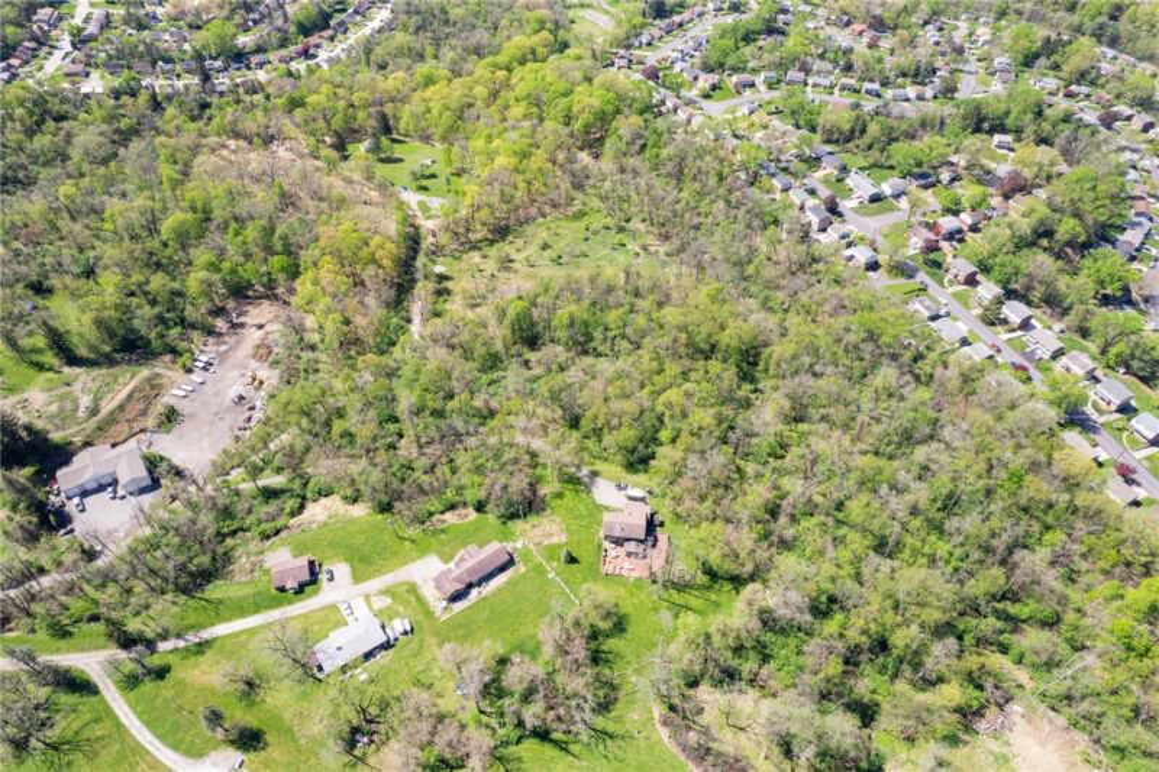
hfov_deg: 78.6
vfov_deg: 57.2
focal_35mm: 22
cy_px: 386
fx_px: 708
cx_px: 580
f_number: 2.8
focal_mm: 8.38
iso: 100
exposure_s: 1/1000
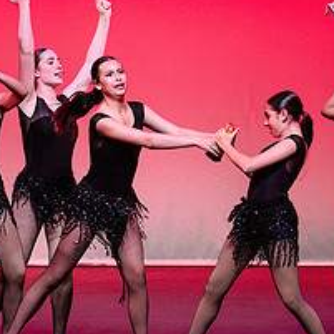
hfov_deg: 5.7
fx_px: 3340
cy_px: 202
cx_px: 96
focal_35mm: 306
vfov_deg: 5.7
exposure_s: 1/640
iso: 1250
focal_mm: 120
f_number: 2.8
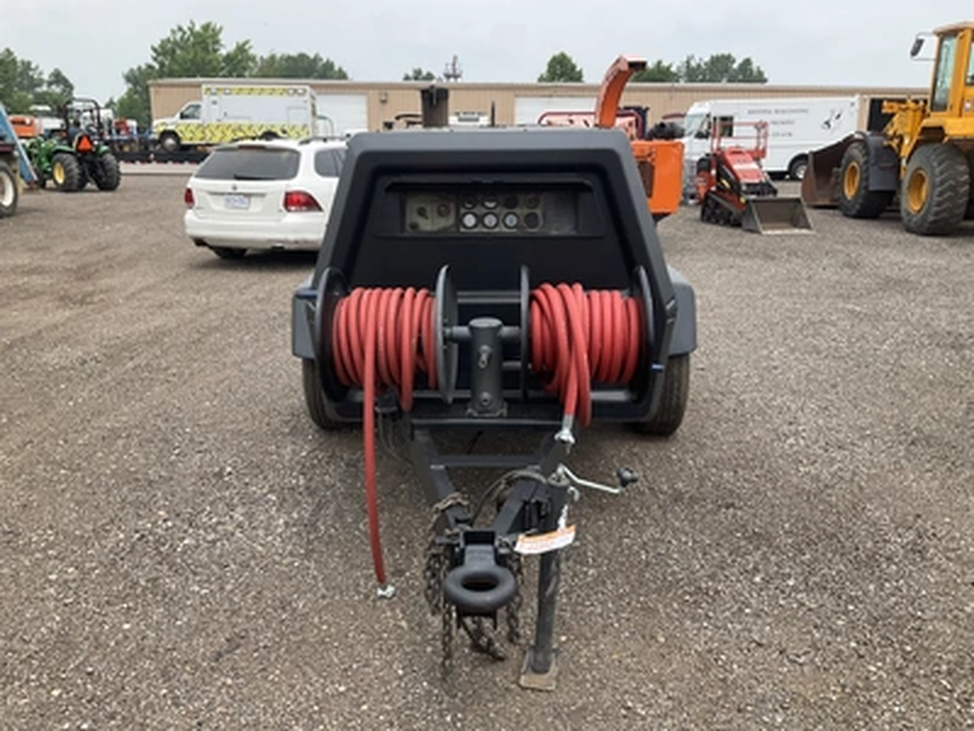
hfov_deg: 61.7
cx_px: 487
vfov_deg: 48.2
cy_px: 366
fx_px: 816
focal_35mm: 29
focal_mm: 3
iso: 25
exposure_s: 1/842
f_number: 1.8
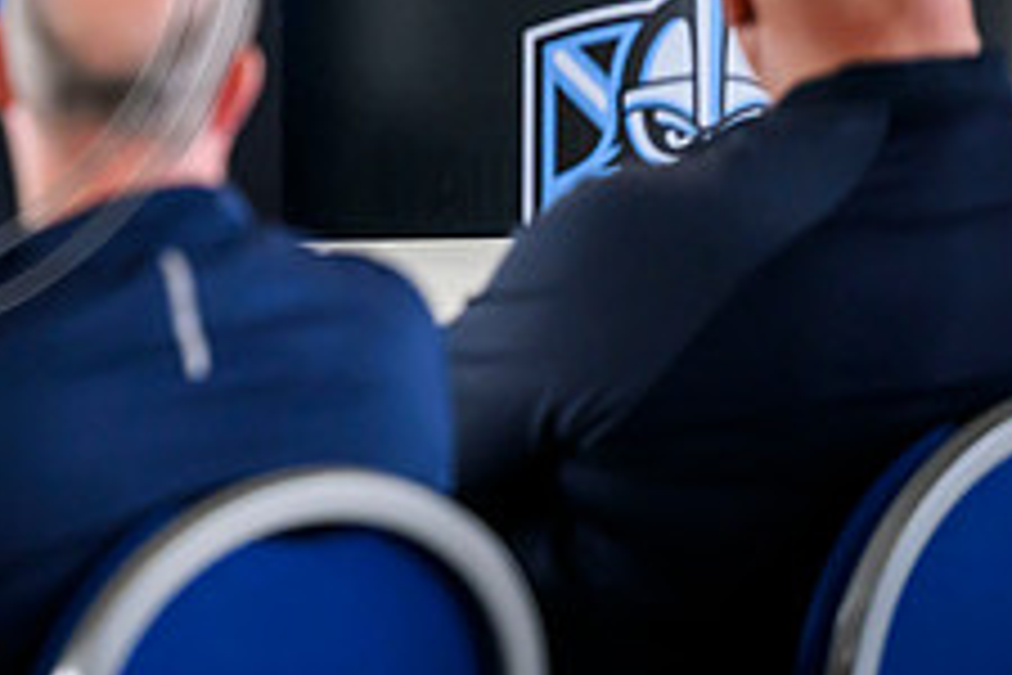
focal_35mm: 412
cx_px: -207
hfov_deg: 5.0
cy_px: -110
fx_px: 11581
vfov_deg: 3.3
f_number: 2.8
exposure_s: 1/500
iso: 2500
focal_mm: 160
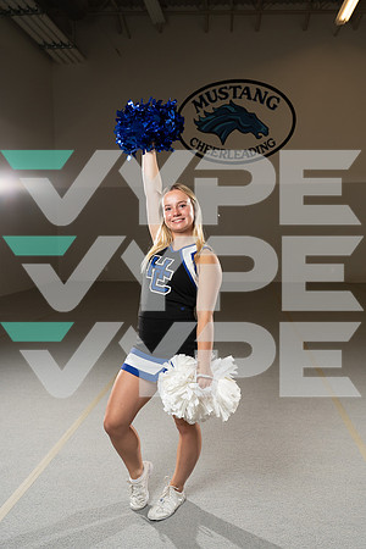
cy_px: 274
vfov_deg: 61.9
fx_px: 457
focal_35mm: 30
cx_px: 183
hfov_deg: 43.6
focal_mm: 30
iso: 500
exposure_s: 1/250
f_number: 5.6
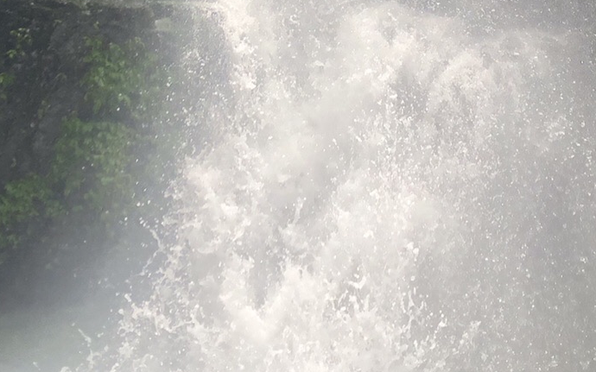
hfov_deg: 24.1
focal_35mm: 86
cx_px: 308
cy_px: -187
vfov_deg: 14.2
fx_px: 1397
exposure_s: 1/521
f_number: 1.8
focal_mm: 3.99
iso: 20
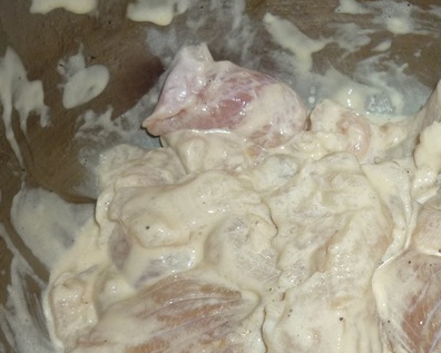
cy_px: 238
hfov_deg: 28.8
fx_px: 849
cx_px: 321
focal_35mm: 65
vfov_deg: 23.4
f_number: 2.8
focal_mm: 5.5
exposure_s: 1/60
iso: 100
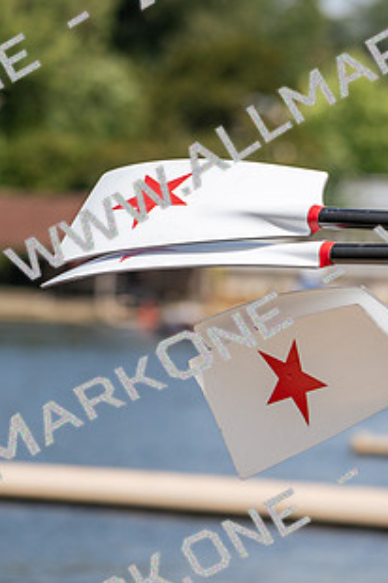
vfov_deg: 5.8
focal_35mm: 355
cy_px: 286
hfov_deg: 3.9
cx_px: 237
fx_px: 5739
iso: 100
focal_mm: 189
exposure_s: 1/2500
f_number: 4
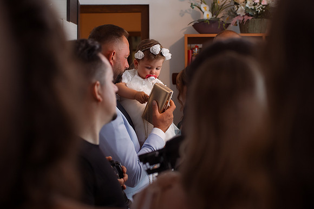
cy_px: 78
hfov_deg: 22.7
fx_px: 782
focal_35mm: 90
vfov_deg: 15.2
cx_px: 157
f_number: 4
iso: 1600
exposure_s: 1/200
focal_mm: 70
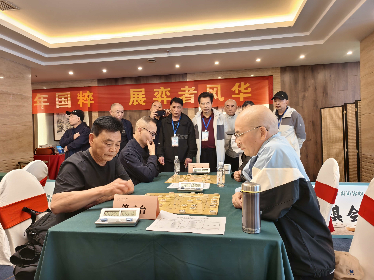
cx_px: 187
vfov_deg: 58.9
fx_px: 248
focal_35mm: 23
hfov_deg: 73.9
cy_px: 140
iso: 286
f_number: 1.57
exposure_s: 1/50
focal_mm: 5.6
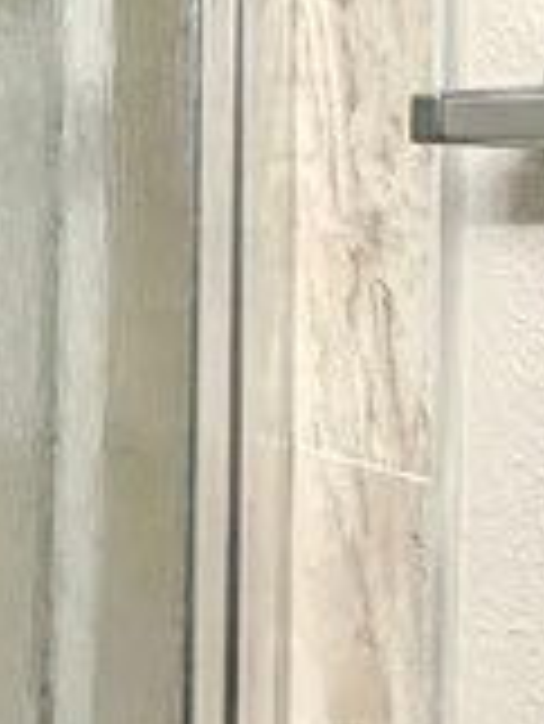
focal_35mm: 89
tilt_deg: -1.4
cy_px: 171
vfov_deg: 21.8
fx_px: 1862
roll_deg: -0.1
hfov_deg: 11.6
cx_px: -967
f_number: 2.2
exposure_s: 1/120
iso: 250
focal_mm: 2.22
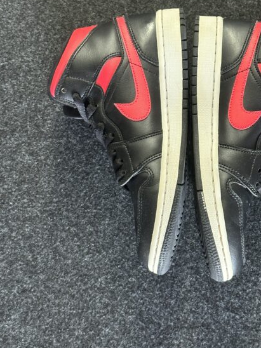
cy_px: 123
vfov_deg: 27.6
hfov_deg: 20.9
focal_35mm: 70
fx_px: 704
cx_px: 187
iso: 320
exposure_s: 1/33
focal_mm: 6.86
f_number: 1.78
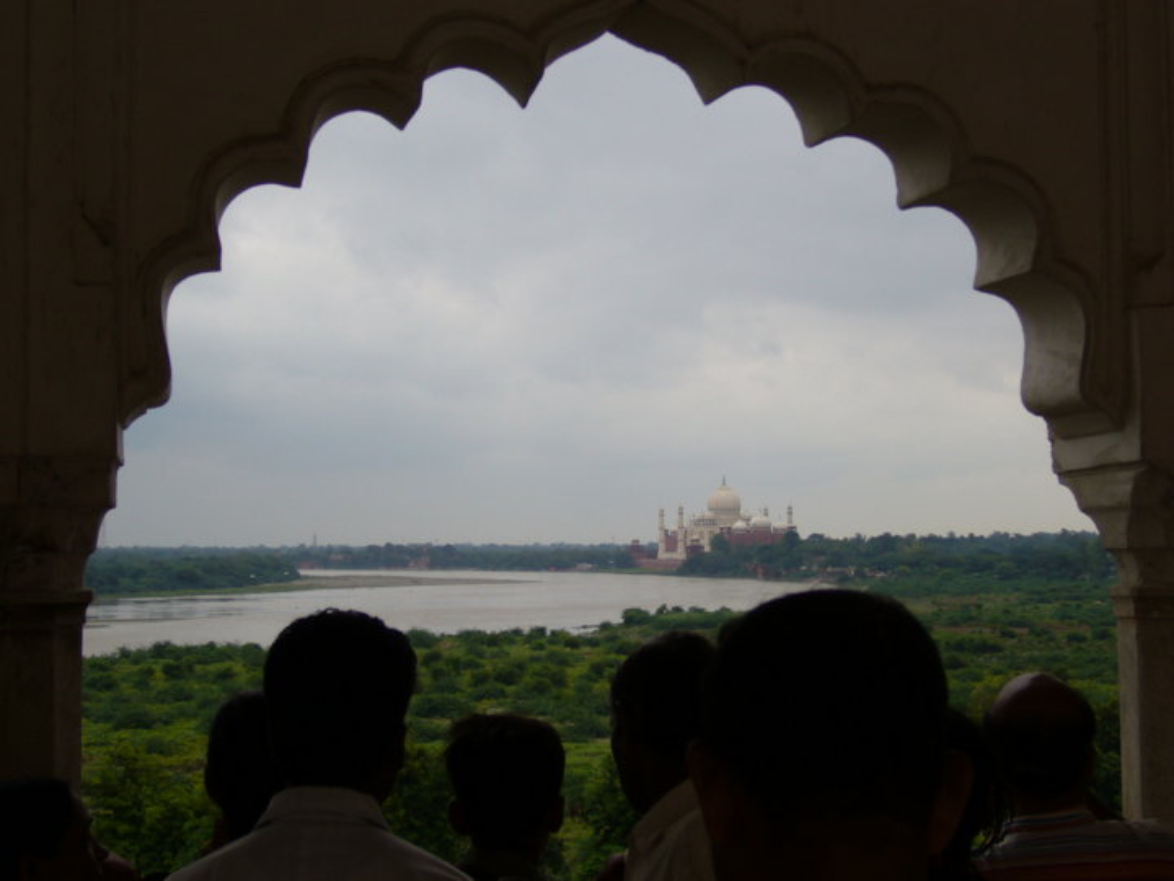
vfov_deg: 22.3
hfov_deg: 29.4
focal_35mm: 66
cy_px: 440
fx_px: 2238
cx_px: 587
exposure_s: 1/200
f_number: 3.9
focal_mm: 10.9
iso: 80
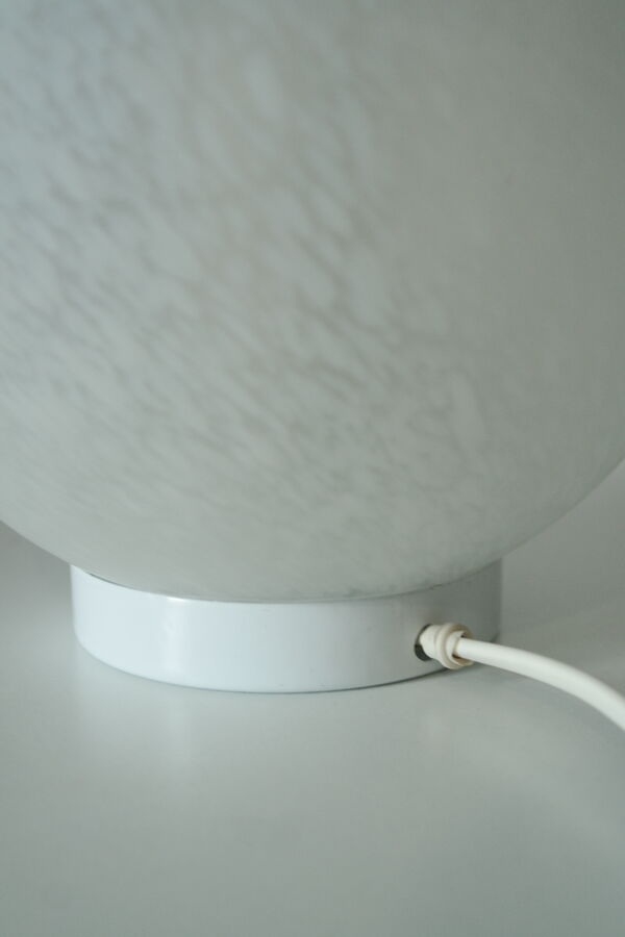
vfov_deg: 34.5
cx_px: 312
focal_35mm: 58
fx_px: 1510
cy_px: 468
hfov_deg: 23.4
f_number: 5.6
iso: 400
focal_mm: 38
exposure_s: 1/50
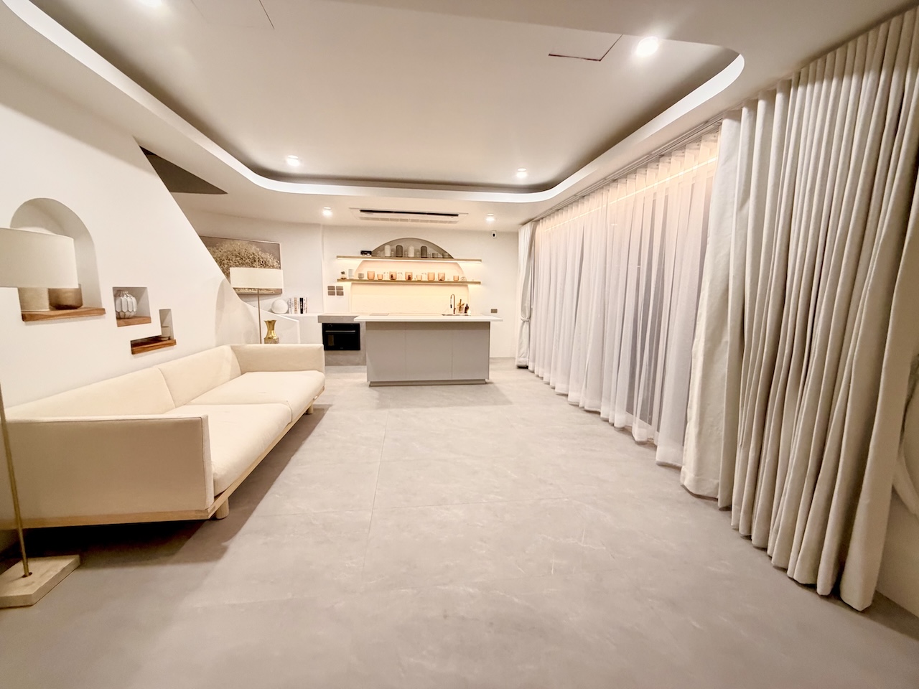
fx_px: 372
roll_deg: -0.5
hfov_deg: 102.1
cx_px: 460
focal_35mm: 14
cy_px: 344
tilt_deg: -8.5
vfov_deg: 85.7
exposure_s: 1/50
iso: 400
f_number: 2.2
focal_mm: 2.22
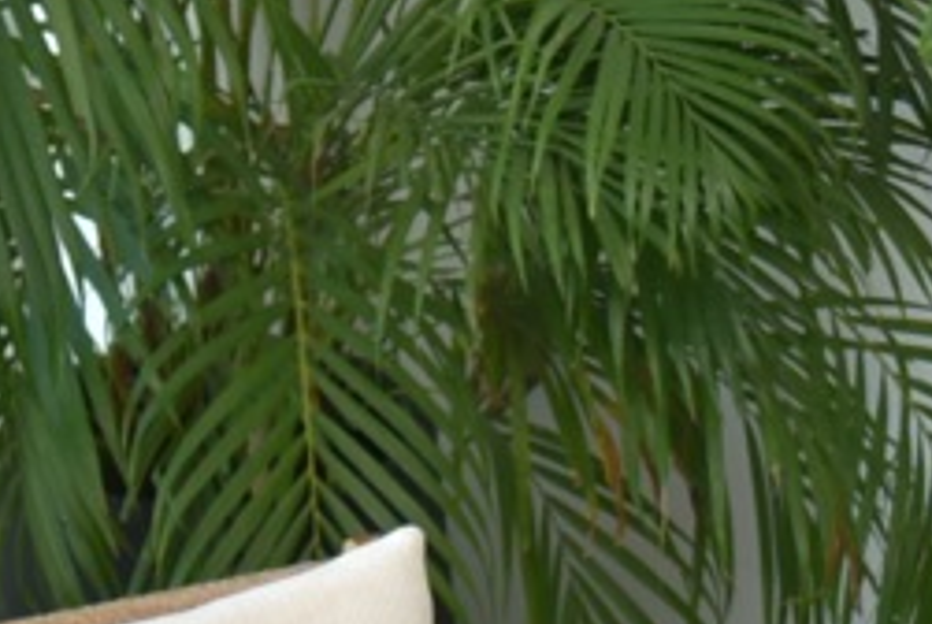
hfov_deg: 4.9
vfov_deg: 3.2
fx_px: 10886
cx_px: 1155
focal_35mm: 420
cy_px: 1579
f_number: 4
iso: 200
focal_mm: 66
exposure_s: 1/60
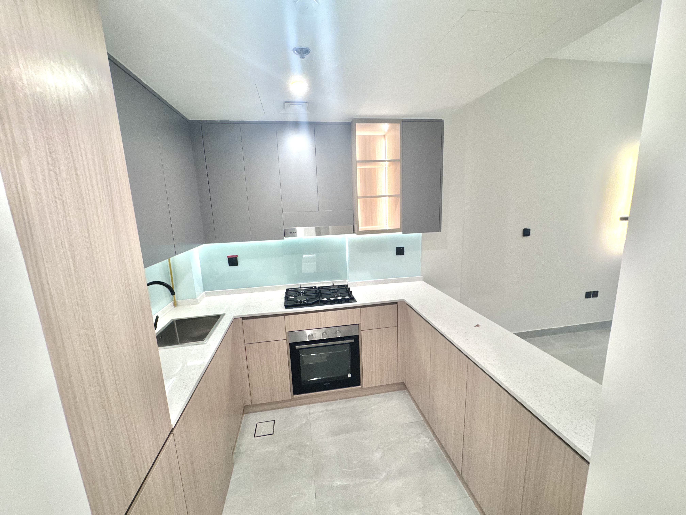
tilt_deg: -11.2
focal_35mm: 14
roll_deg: +2.6
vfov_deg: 85.7
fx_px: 277
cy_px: 258
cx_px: 343
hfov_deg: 102.1
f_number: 2.2
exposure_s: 1/100
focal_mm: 2.22
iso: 320
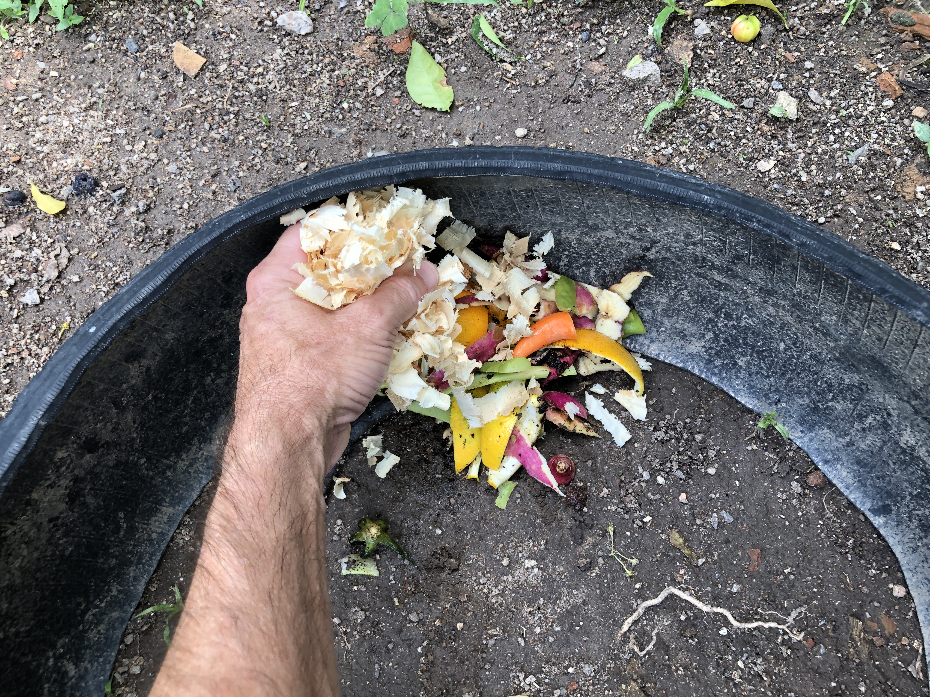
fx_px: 752
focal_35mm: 28
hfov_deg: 63.4
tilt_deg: -68.0
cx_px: 465
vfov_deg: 49.7
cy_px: 348
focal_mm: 3.99
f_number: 1.8
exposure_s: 1/120
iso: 32
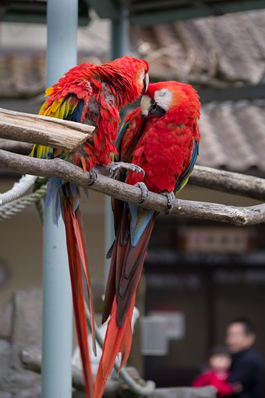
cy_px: 199
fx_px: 1993
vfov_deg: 11.4
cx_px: 132
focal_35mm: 180
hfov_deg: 7.6
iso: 200
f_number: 4
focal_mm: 120
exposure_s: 1/125
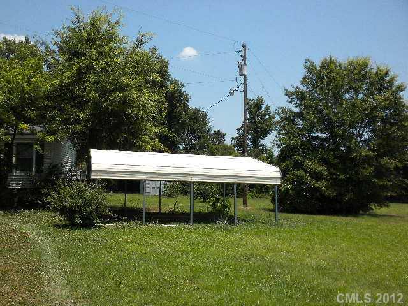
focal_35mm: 37
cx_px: 204
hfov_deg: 50.1
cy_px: 153
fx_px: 436
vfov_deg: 38.7
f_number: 10
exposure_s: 1/157
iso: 90
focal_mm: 6.6
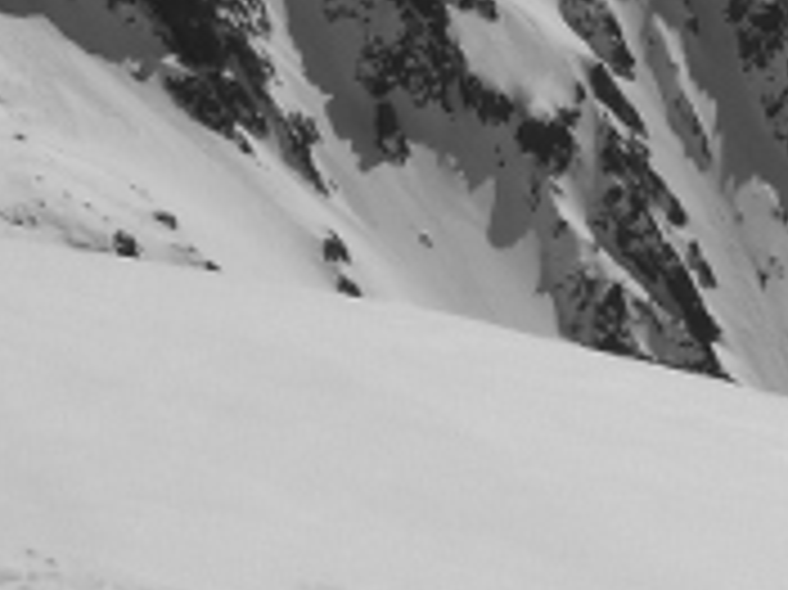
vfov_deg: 11.1
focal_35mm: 128
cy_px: -284
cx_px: 910
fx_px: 2912
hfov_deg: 15.0
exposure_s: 1/500
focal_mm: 4.9
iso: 80
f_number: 10
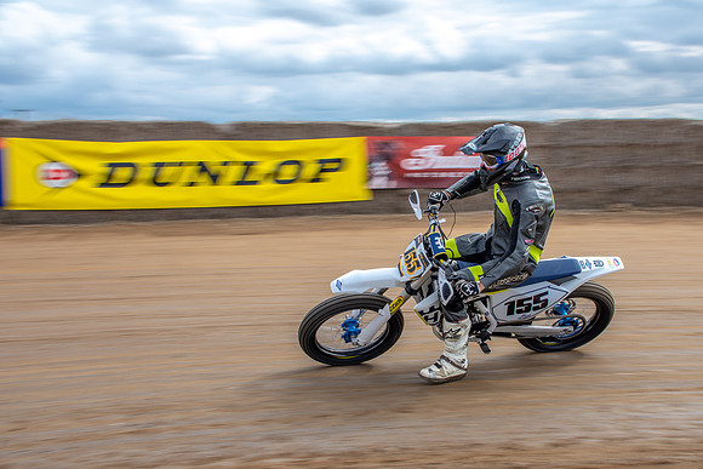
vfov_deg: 27.3
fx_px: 966
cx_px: 407
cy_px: 251
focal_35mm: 49
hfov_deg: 39.9
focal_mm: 28
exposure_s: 1/125
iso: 125
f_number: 8
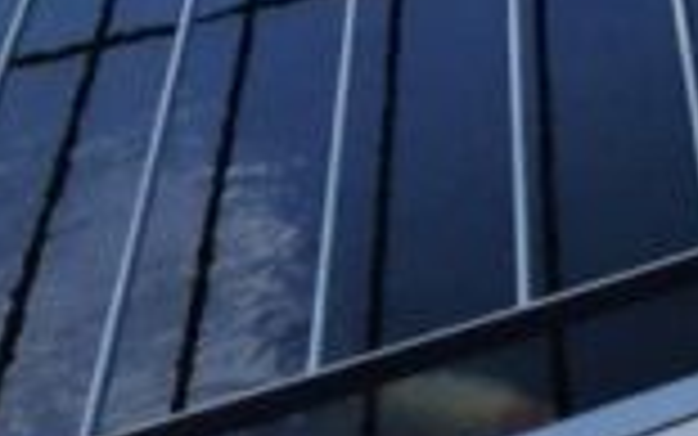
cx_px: 1680
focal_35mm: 91
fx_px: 1732
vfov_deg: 12.2
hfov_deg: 14.6
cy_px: -521
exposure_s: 1/822
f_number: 2.2
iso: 40
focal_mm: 1.74
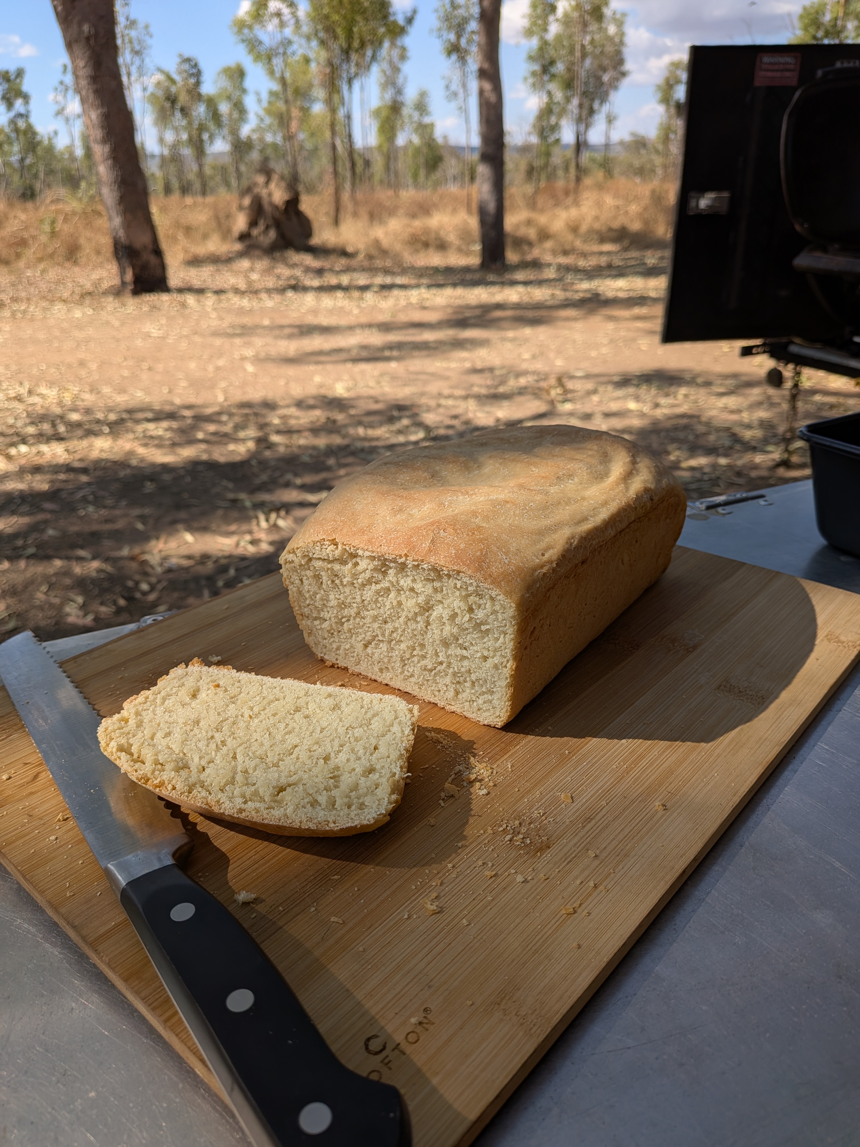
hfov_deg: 56.8
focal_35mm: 24
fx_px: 795
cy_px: 574
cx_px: 430
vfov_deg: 71.6
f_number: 1.7
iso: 28
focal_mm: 4.53
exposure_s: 1/1211
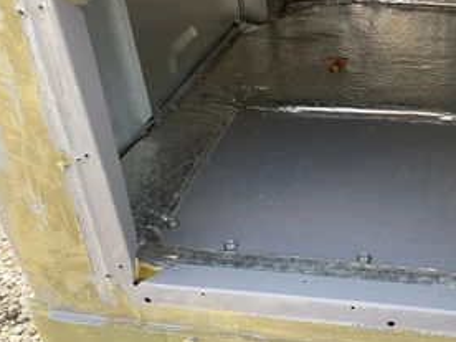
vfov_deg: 34.3
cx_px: 325
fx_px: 553
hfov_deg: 43.7
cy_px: 162
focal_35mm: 42
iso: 20
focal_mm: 3
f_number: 1.8
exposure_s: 1/205
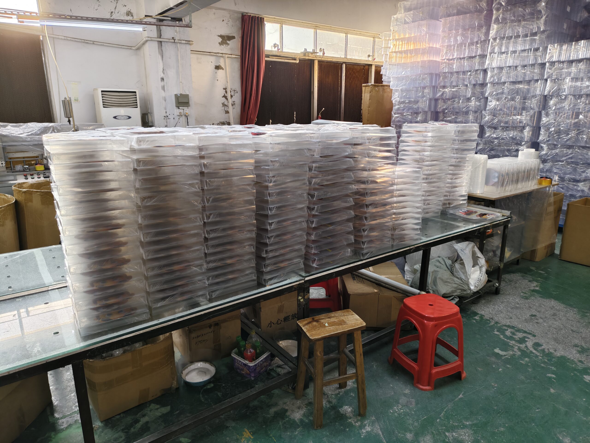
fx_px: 392
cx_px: 295
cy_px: 222
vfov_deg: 58.9
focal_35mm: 23
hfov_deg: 73.9
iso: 202
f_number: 1.88
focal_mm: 5.56
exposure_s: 1/100
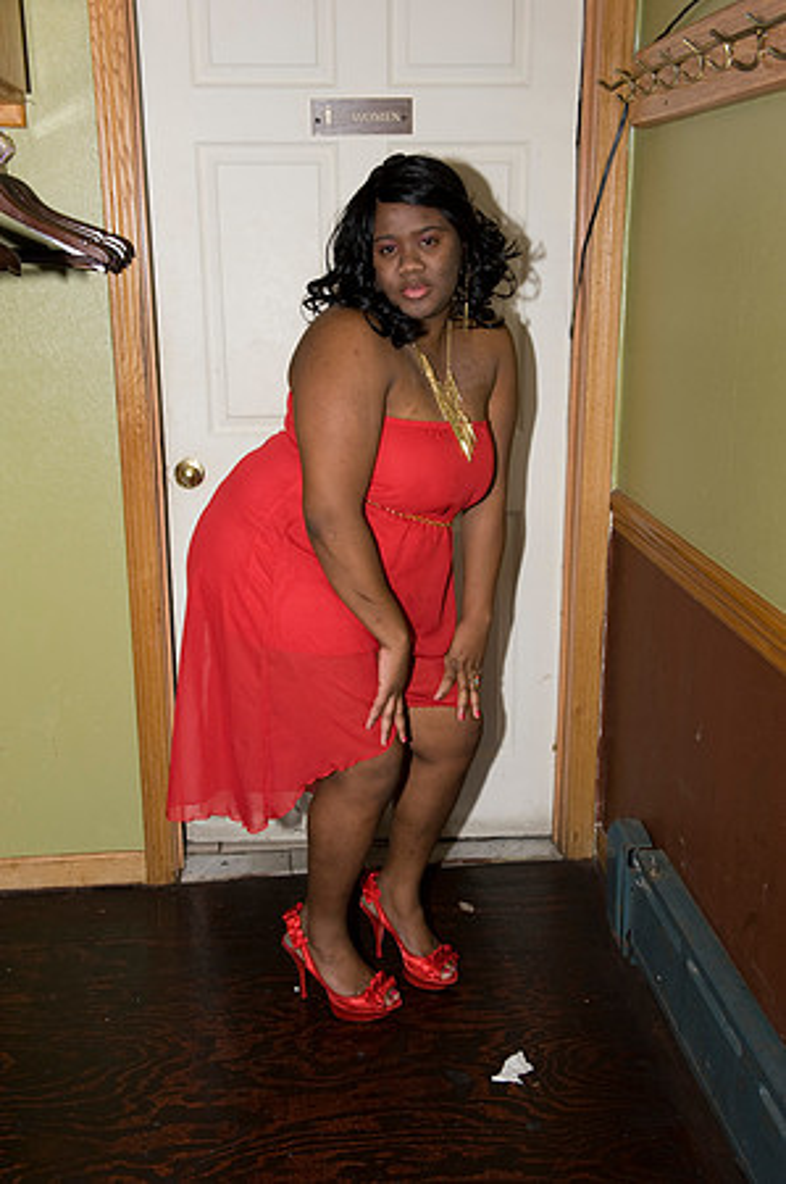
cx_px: 393
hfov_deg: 35.0
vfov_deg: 50.7
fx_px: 1247
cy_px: 592
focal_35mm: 38
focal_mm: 38
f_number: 6.3
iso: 500
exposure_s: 1/60
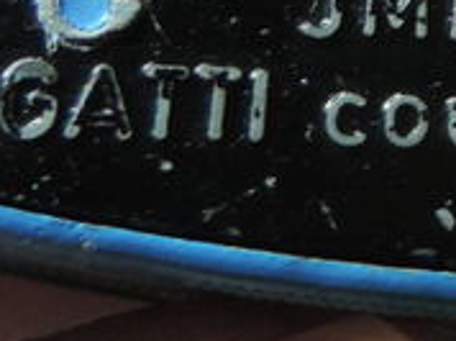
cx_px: 582
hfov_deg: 14.1
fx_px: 1776
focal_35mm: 135
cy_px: -121
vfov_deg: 10.7
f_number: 3
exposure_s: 1/30
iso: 360
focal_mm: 4.3
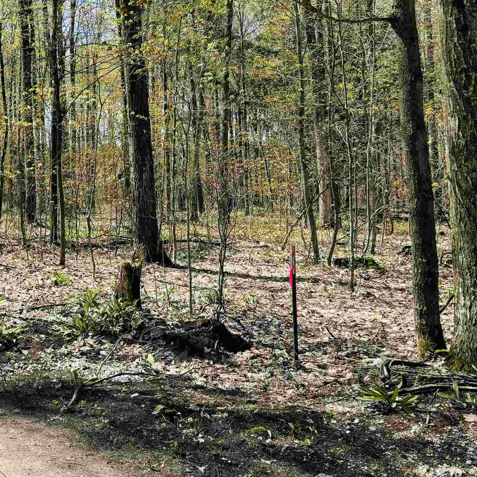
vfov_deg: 33.9
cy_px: 111
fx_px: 764
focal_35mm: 49
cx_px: -12
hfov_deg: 31.7
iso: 50
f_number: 1.6
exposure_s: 1/1590
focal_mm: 5.96
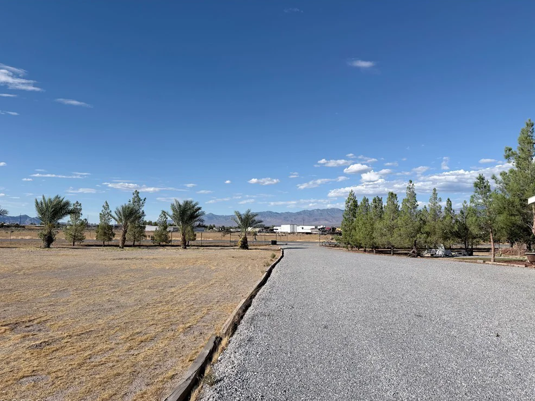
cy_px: 204
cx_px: 261
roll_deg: -0.7
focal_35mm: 25
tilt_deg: +4.4
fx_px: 386
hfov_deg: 69.4
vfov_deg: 54.9
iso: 80
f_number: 1.78
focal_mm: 6.76
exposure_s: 1/9091
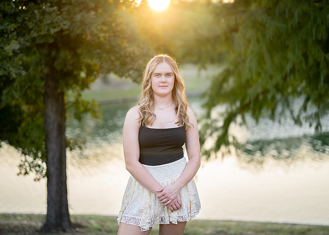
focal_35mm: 55
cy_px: 121
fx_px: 515
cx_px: 166
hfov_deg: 35.4
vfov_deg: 25.7
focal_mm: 50
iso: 100
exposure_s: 1/500
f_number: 1.2
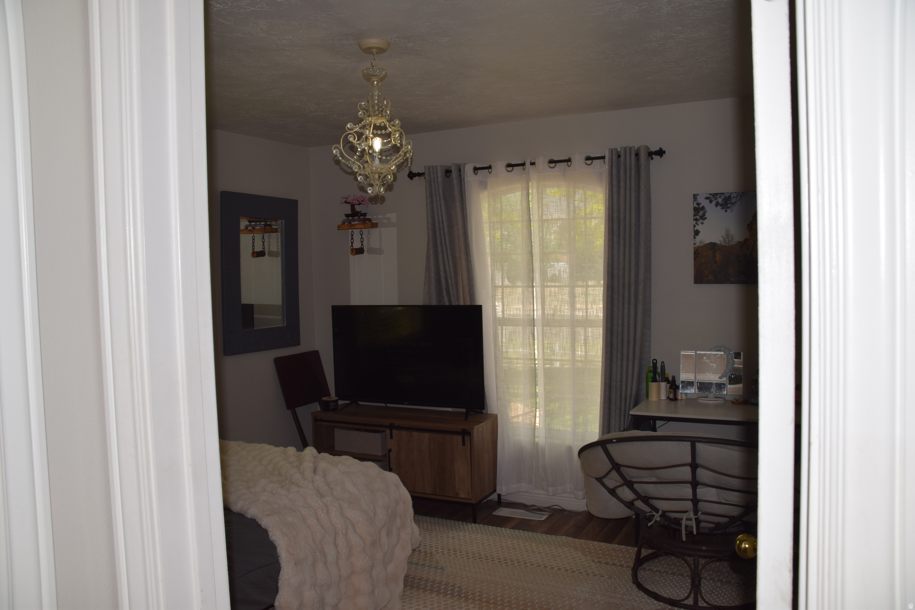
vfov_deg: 47.9
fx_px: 686
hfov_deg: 67.4
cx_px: 458
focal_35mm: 27
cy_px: 305
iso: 100
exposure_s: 1/60
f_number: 8
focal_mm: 18
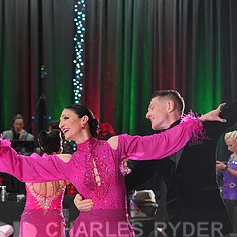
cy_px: 242
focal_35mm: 194
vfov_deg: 9.0
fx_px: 1503
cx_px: 105
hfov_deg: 9.0
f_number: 4
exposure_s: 1/200
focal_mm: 96
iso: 3200
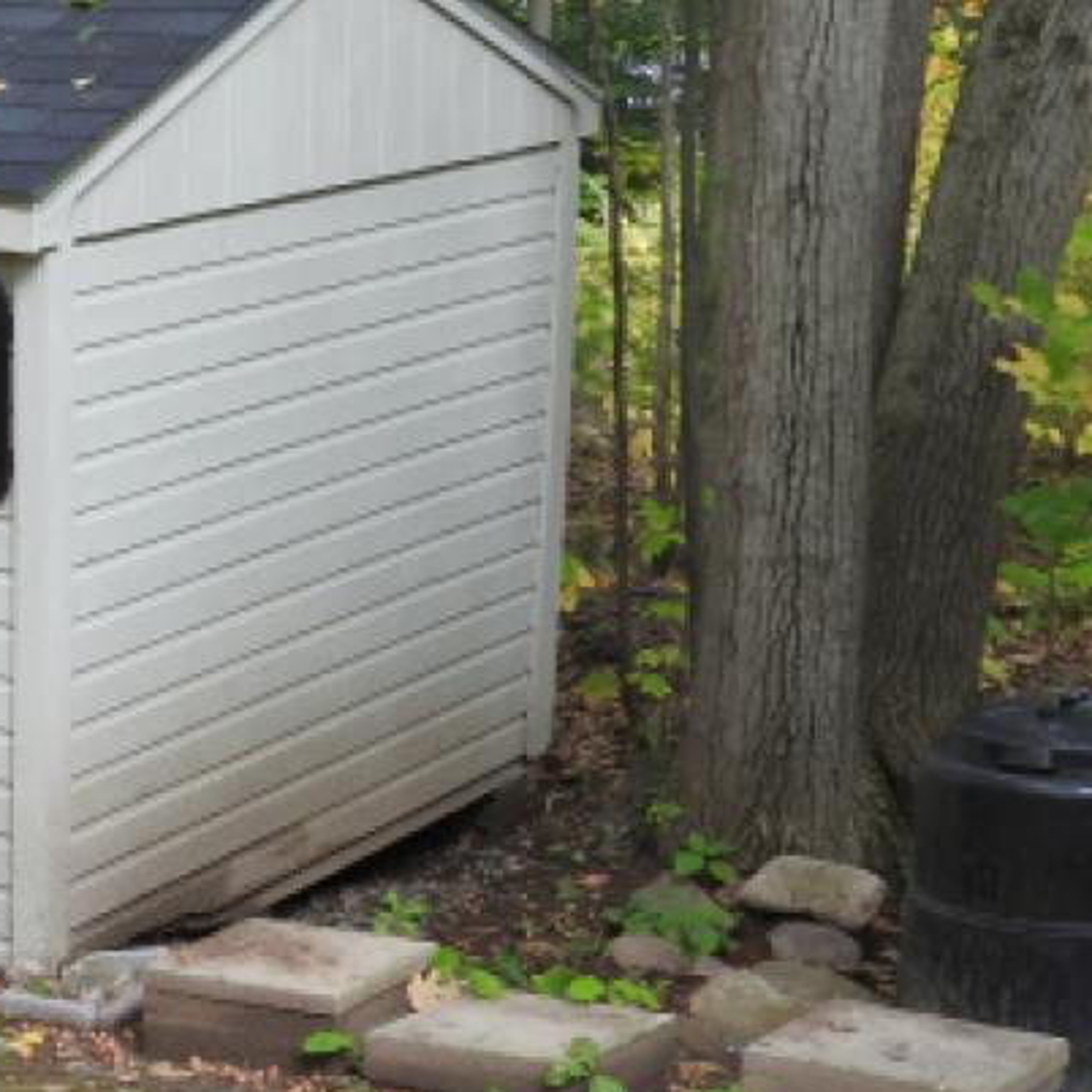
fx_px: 3212
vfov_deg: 19.3
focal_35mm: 90
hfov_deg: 18.4
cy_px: 458
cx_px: -168
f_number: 3.8
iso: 100
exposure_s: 1/50
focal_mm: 7.2
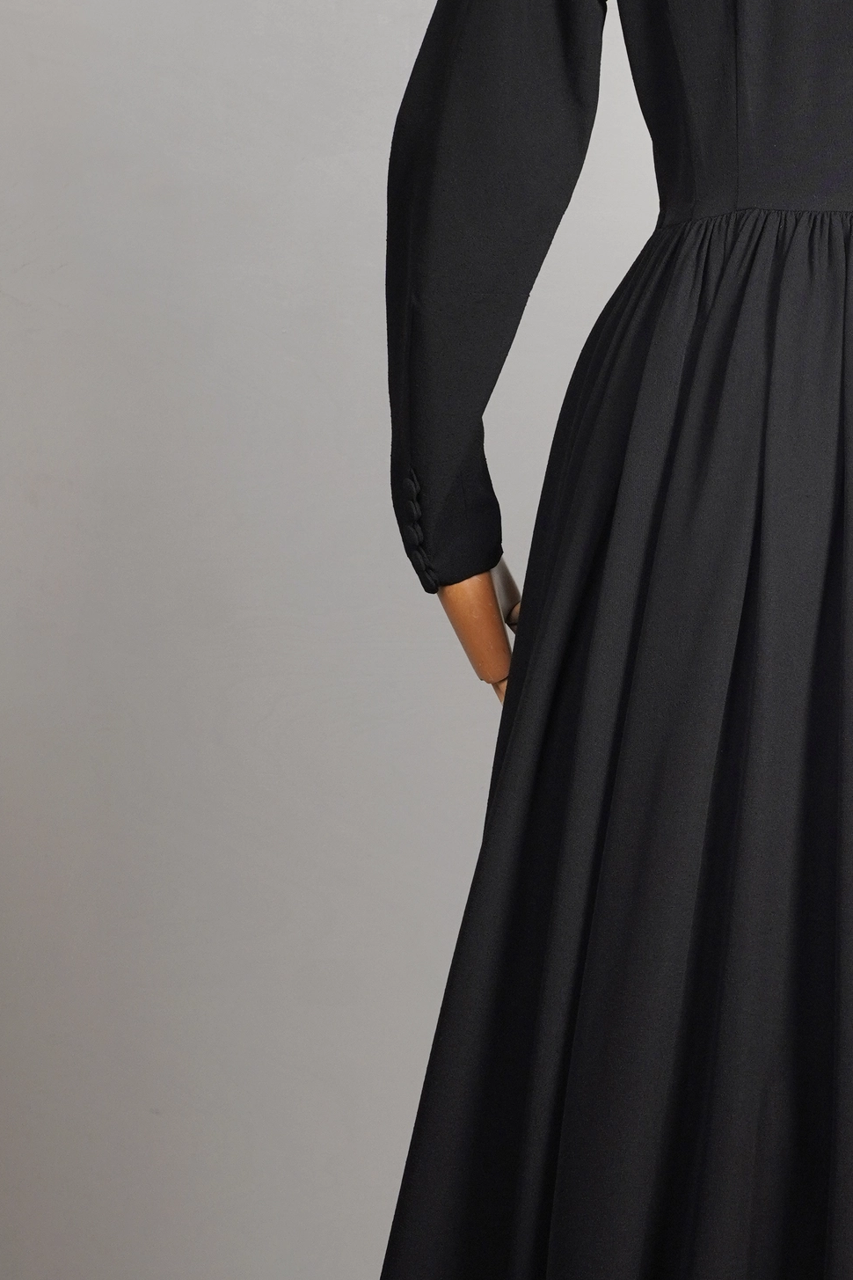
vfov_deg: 21.5
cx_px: 828
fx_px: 3376
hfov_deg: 14.2
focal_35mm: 95
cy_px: 664
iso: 320
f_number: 7.1
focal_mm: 32
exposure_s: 1/25
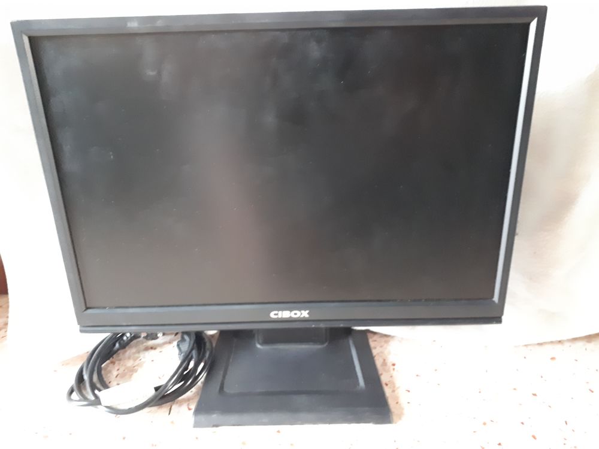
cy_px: 224
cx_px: 300
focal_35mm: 27
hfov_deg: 65.3
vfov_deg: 51.4
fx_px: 467
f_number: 1.9
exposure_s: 1/10
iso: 1250
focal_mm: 3.6
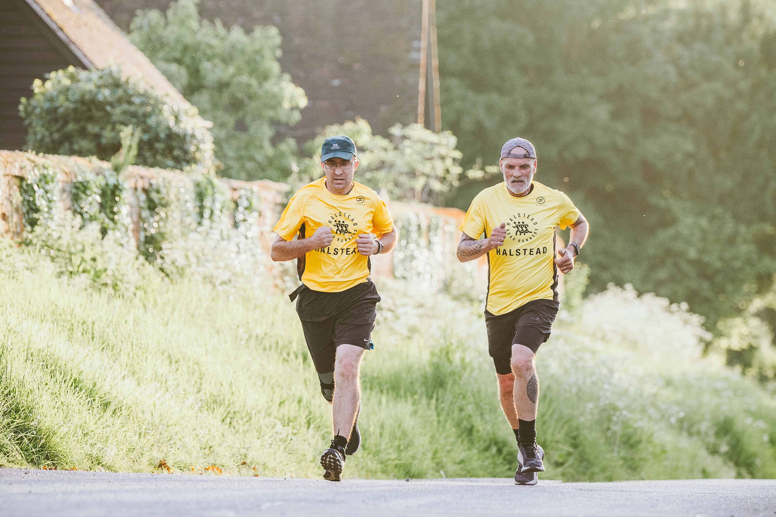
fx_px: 5820
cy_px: 258
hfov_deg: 7.6
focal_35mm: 270
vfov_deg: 5.1
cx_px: 388
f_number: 3.5
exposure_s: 1/1250
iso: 500
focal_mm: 180
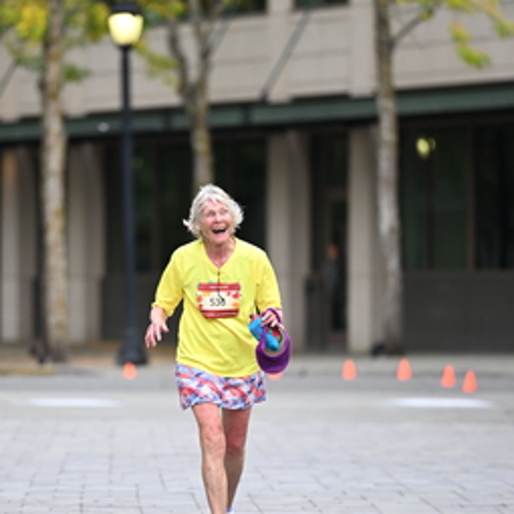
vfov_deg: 4.8
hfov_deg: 4.8
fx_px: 6165
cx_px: 211
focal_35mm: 367
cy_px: 292
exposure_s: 1/1600
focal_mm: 200
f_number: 2.8
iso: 640
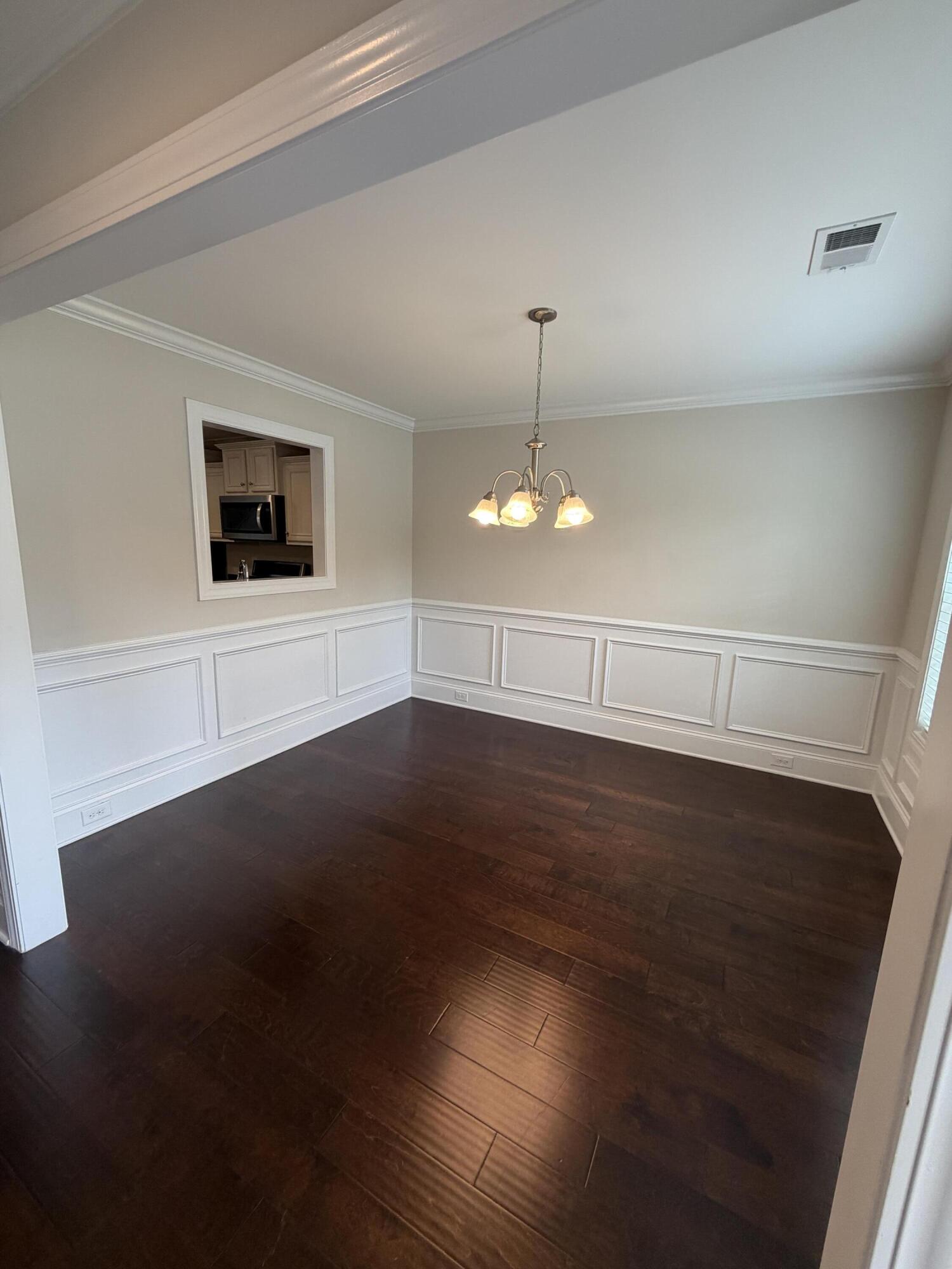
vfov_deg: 102.1
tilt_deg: -10.2
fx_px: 513
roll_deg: -2.0
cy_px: 634
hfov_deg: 85.7
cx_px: 476
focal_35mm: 14
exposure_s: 1/120
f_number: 2.2
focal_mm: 2.22
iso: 200
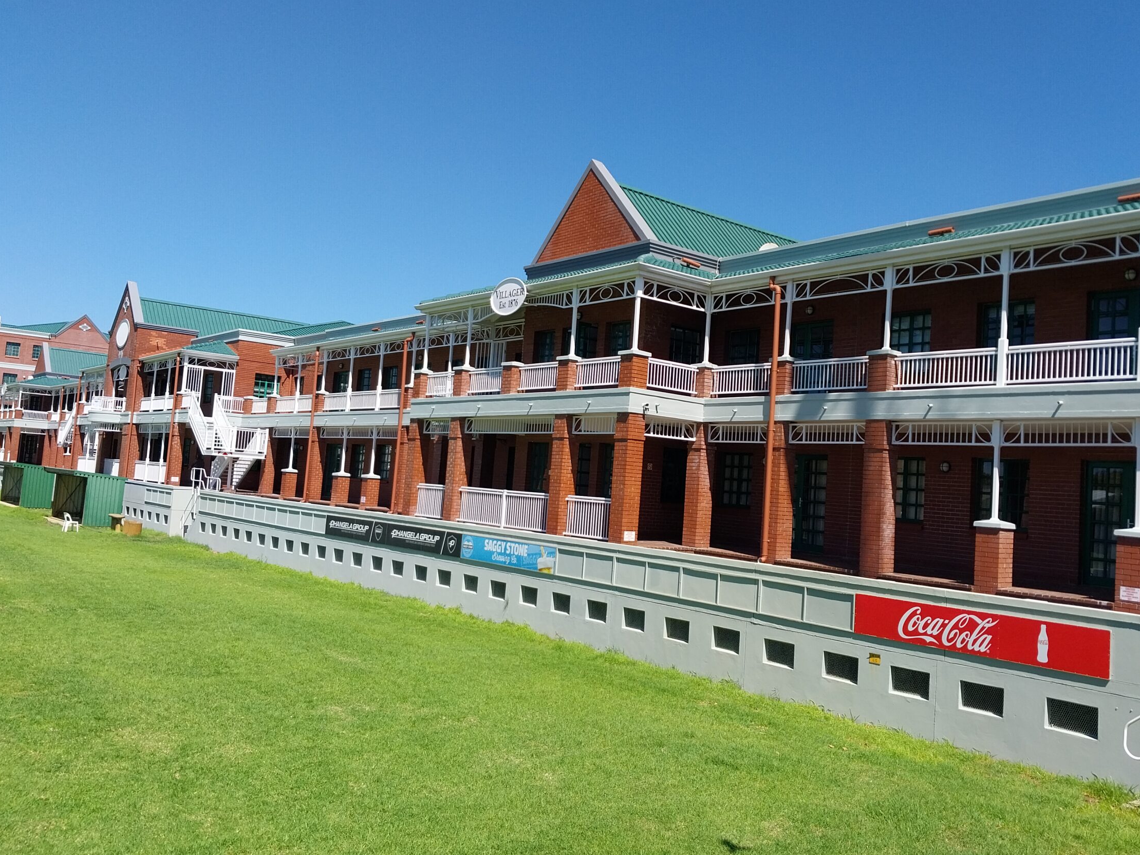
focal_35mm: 30
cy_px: 419
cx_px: 622
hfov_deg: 59.9
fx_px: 988
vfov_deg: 46.8
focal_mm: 4
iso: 20
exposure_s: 1/756
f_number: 1.8
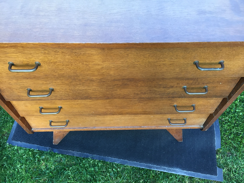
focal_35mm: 29
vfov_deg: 48.2
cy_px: 92
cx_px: 122
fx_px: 204
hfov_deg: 61.7
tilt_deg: -58.2
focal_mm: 4.15
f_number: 2.2
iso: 32
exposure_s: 1/33
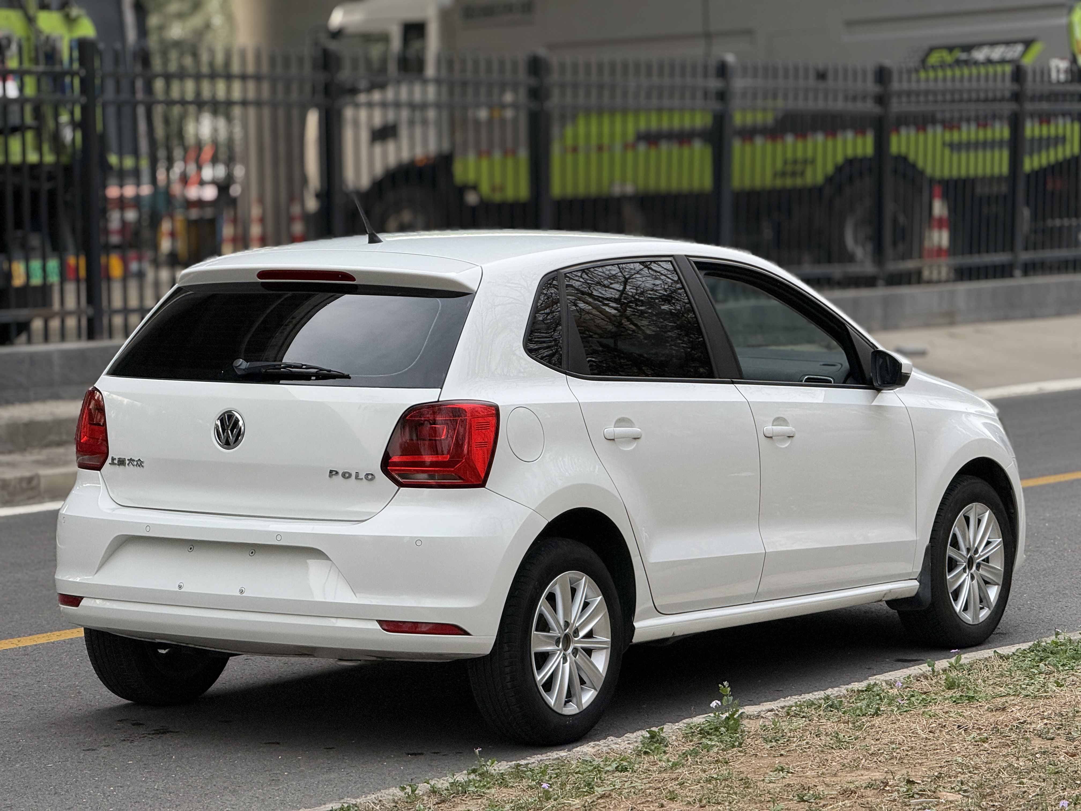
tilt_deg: -3.1
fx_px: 3747
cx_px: 540
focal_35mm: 120
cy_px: 406
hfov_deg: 16.4
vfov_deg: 12.3
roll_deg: +1.2
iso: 50
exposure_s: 1/456
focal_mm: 15.66
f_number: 2.8
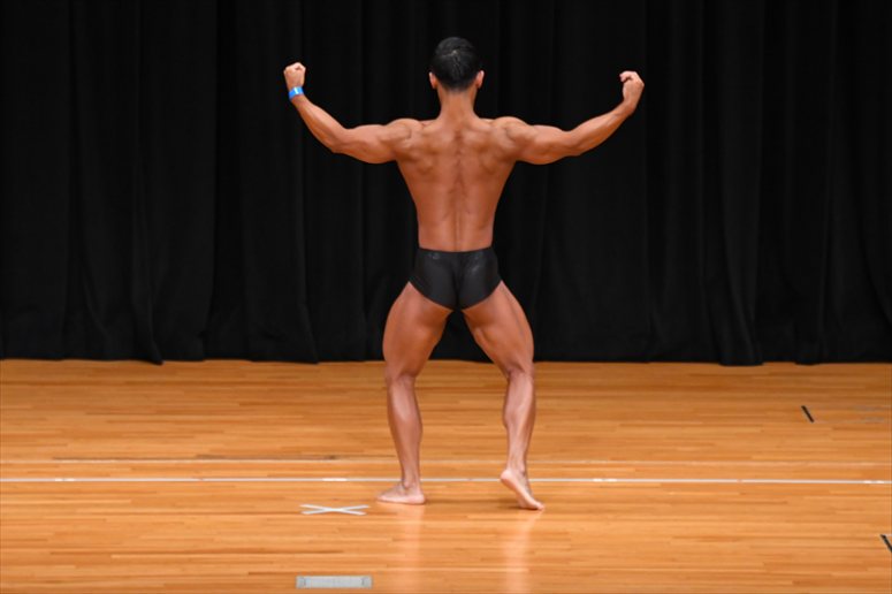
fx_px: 6315
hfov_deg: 8.1
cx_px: 446
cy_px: 297
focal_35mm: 255
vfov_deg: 5.4
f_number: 5.6
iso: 3200
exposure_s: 1/400
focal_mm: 170
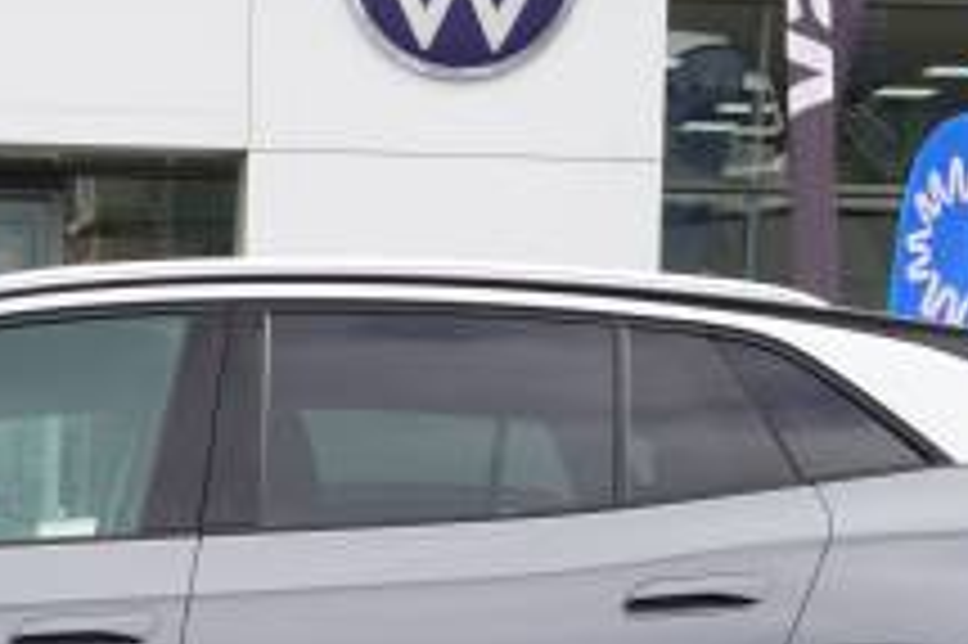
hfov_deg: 13.7
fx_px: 3963
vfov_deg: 9.2
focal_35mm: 147
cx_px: 23
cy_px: 649
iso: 100
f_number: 6.3
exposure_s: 1/80
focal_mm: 33
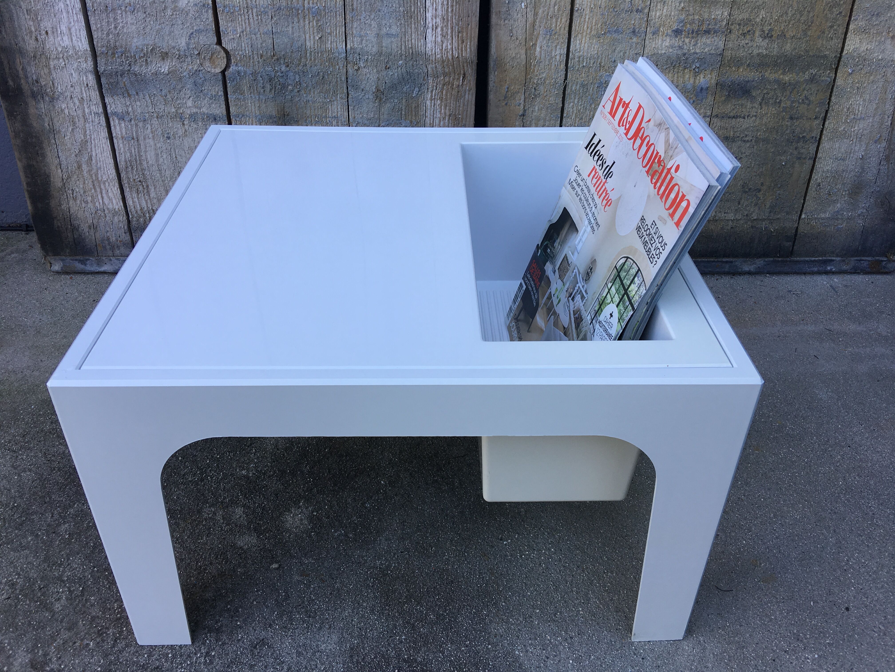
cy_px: 336
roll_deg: -1.0
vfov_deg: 48.2
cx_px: 448
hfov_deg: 61.7
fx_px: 750
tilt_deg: -34.3
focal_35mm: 29
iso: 25
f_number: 2.2
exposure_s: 1/125
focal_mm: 4.15
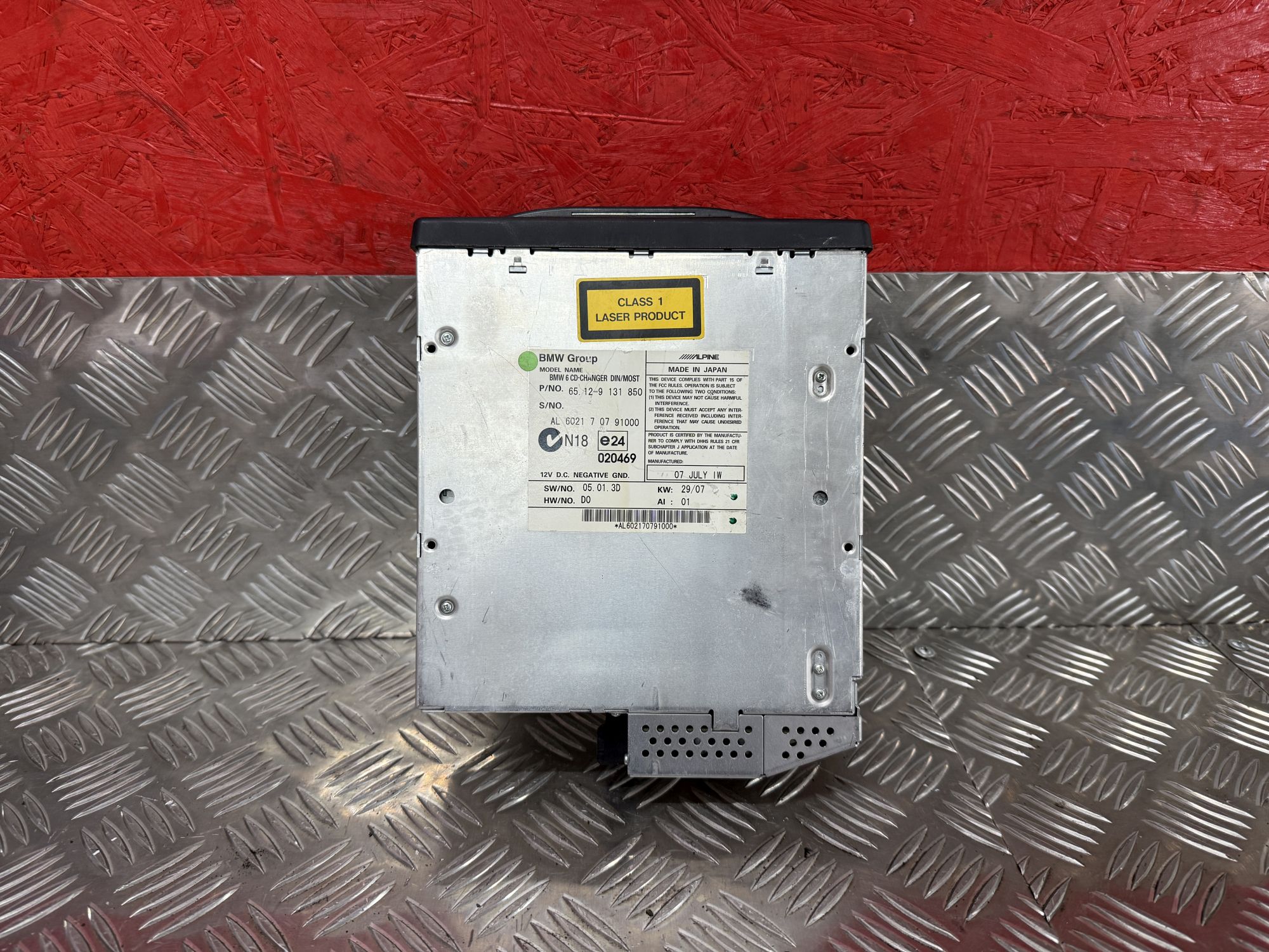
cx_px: 634
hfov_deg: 71.6
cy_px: 476
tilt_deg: -22.1
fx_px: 880
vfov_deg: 56.8
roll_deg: -0.2
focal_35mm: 24
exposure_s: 1/100
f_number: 1.78
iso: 125
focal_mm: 6.76
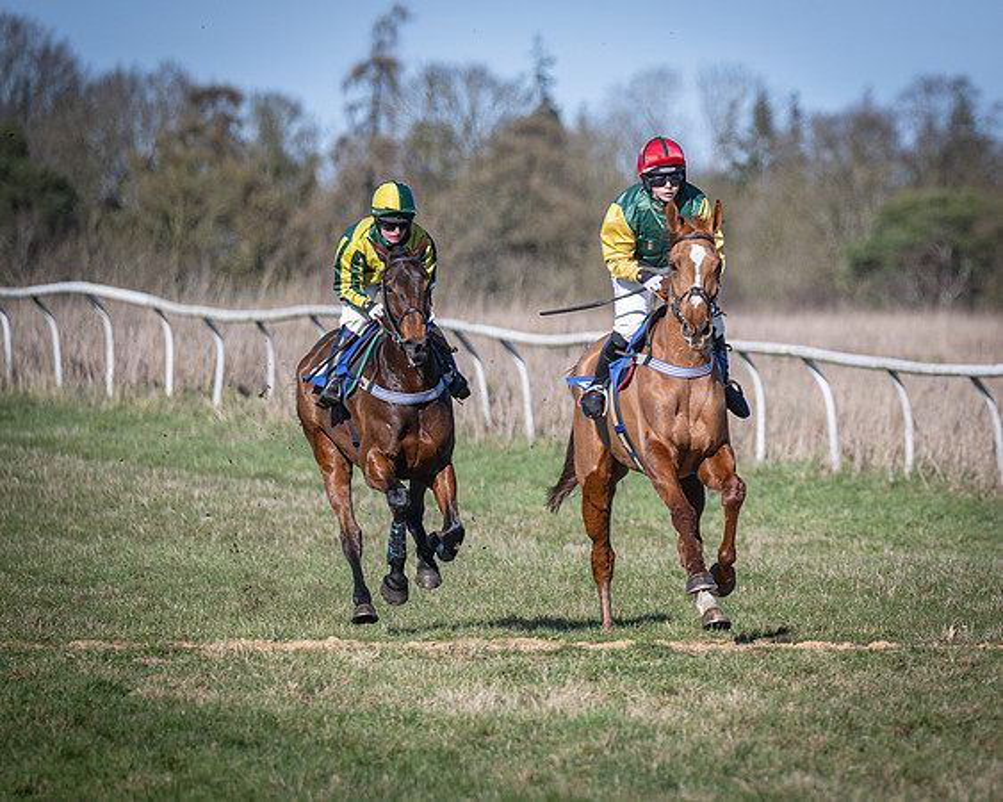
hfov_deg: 4.5
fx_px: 12710
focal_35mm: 428
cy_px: 299
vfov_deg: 3.6
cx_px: 836
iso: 100
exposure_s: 1/2000
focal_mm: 200
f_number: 2.8
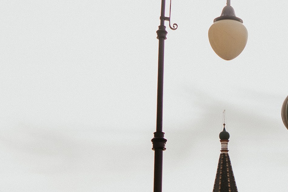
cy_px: 159
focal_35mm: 104
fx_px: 832
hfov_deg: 18.2
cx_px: 384
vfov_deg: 13.1
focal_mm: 24
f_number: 4
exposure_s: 1/500
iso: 100
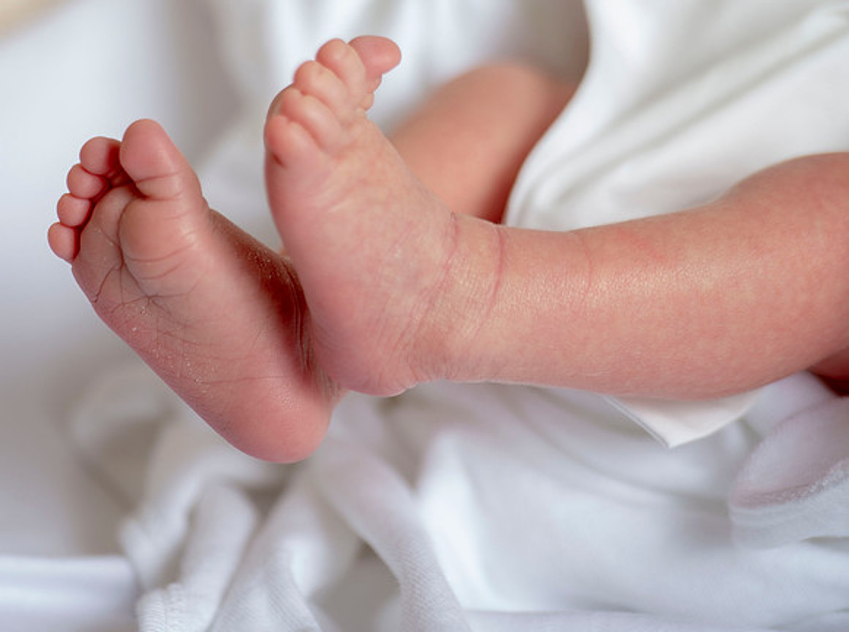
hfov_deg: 5.6
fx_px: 8714
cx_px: 210
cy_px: 270
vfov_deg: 4.2
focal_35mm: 356
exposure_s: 1/200
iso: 80
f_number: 2.8
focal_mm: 200
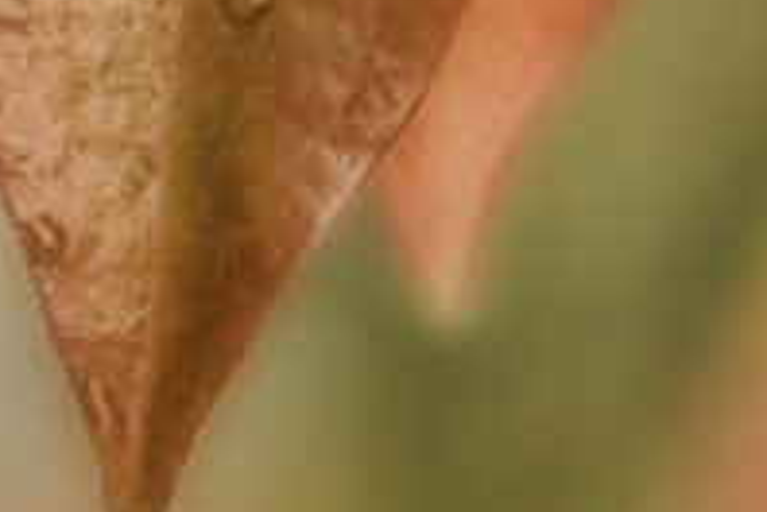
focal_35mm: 1008
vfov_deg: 1.4
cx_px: 662
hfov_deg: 2.0
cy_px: -745
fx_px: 21474
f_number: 2.8
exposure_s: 1/160
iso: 200
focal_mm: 130
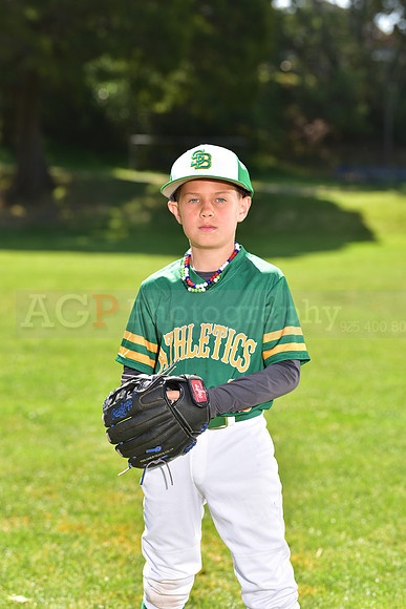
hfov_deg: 11.4
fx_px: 2029
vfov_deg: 17.1
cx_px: 203
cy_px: 304
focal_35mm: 120
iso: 100
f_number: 5
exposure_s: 1/250
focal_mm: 120
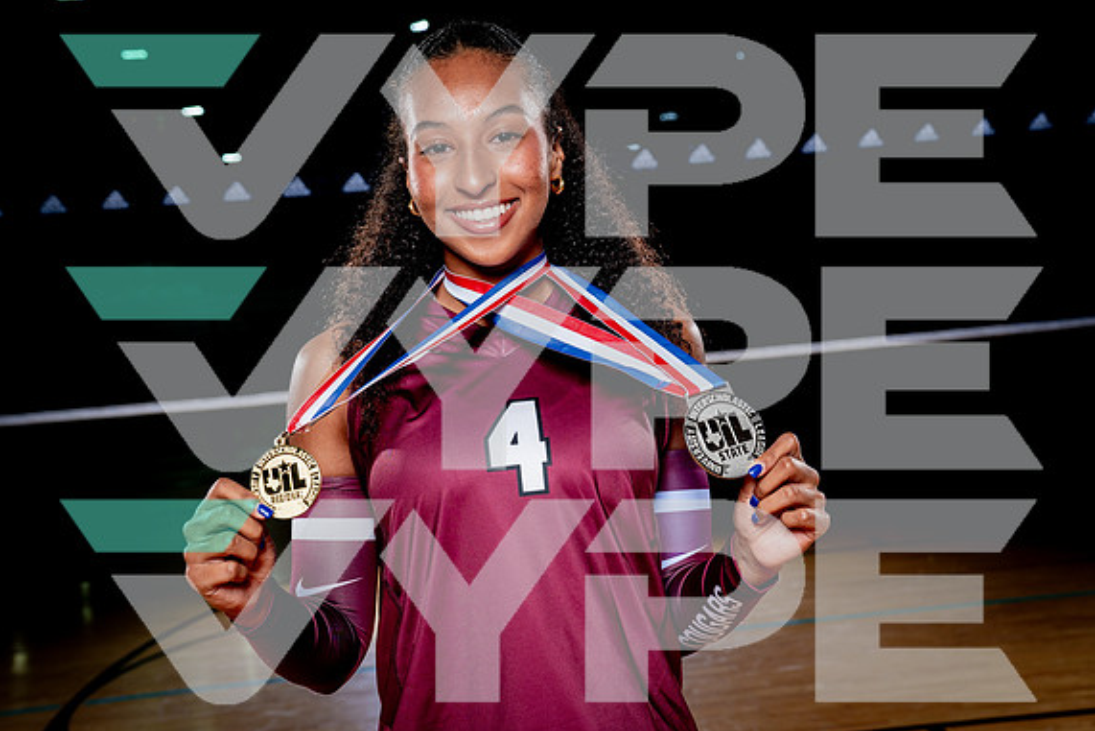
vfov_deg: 27.5
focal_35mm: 49
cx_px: 554
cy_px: 369
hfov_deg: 40.3
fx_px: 1491
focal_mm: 46
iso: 250
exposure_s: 1/250
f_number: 5.6
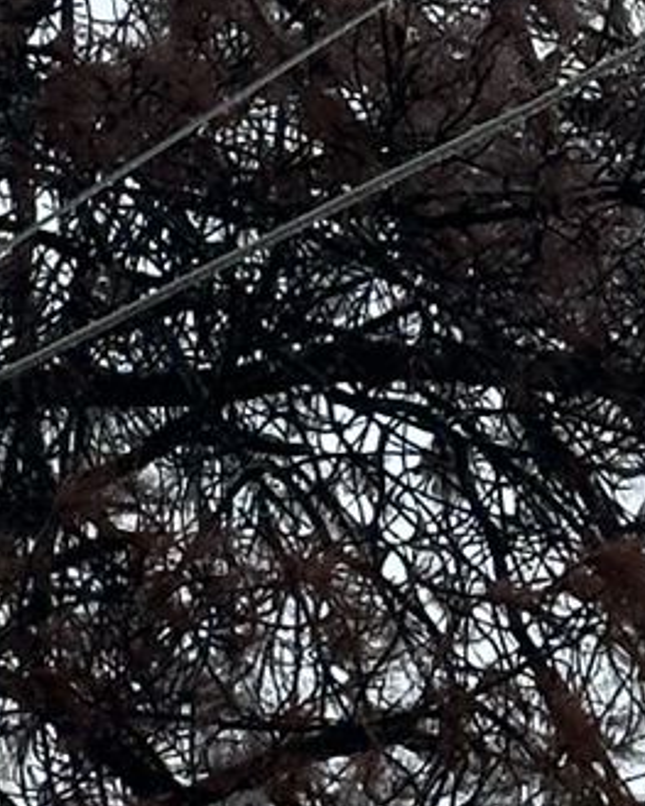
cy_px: -1095
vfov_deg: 6.5
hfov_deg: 5.4
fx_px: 6804
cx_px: -464
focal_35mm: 285
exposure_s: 1/1212
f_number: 1.78
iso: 64
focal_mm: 6.86
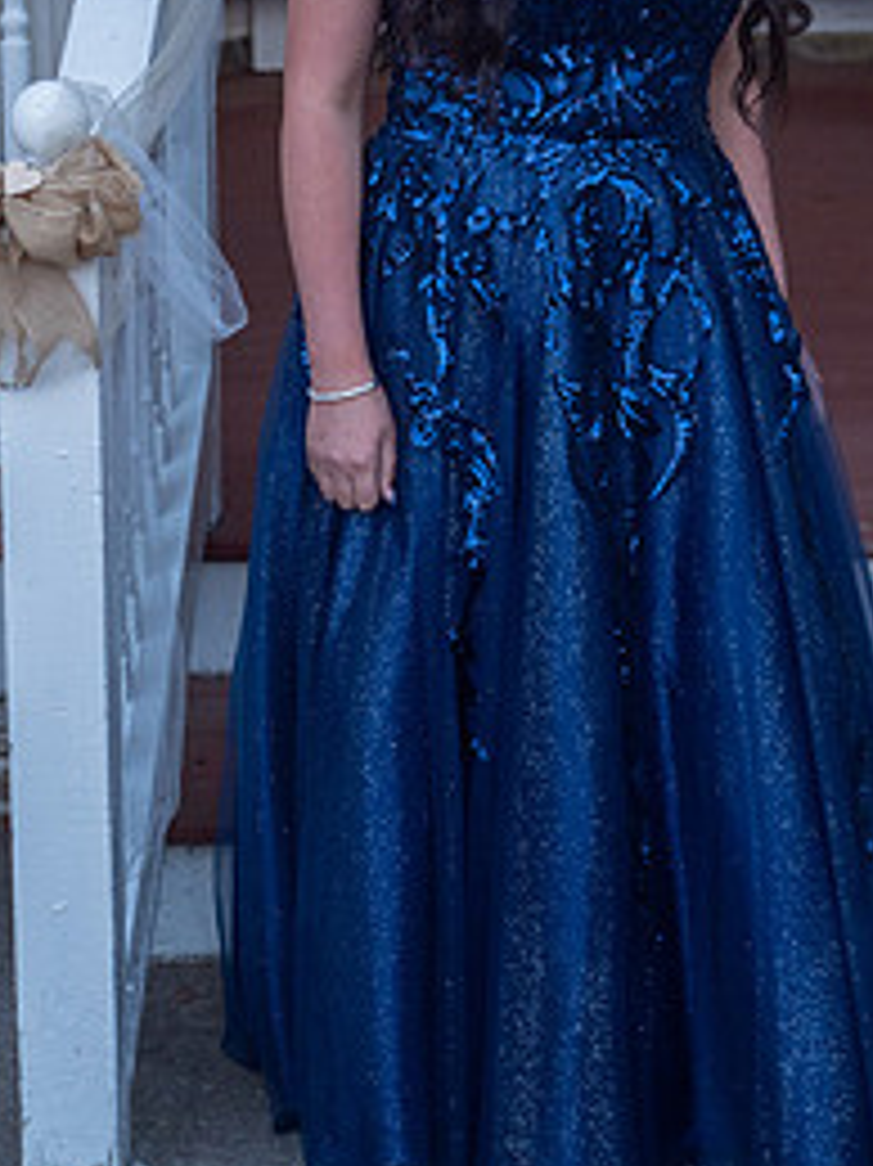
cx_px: 574
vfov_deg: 22.3
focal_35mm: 87
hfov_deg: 16.9
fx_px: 2928
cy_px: 261
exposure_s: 1/640
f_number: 2.8
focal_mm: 25
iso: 640
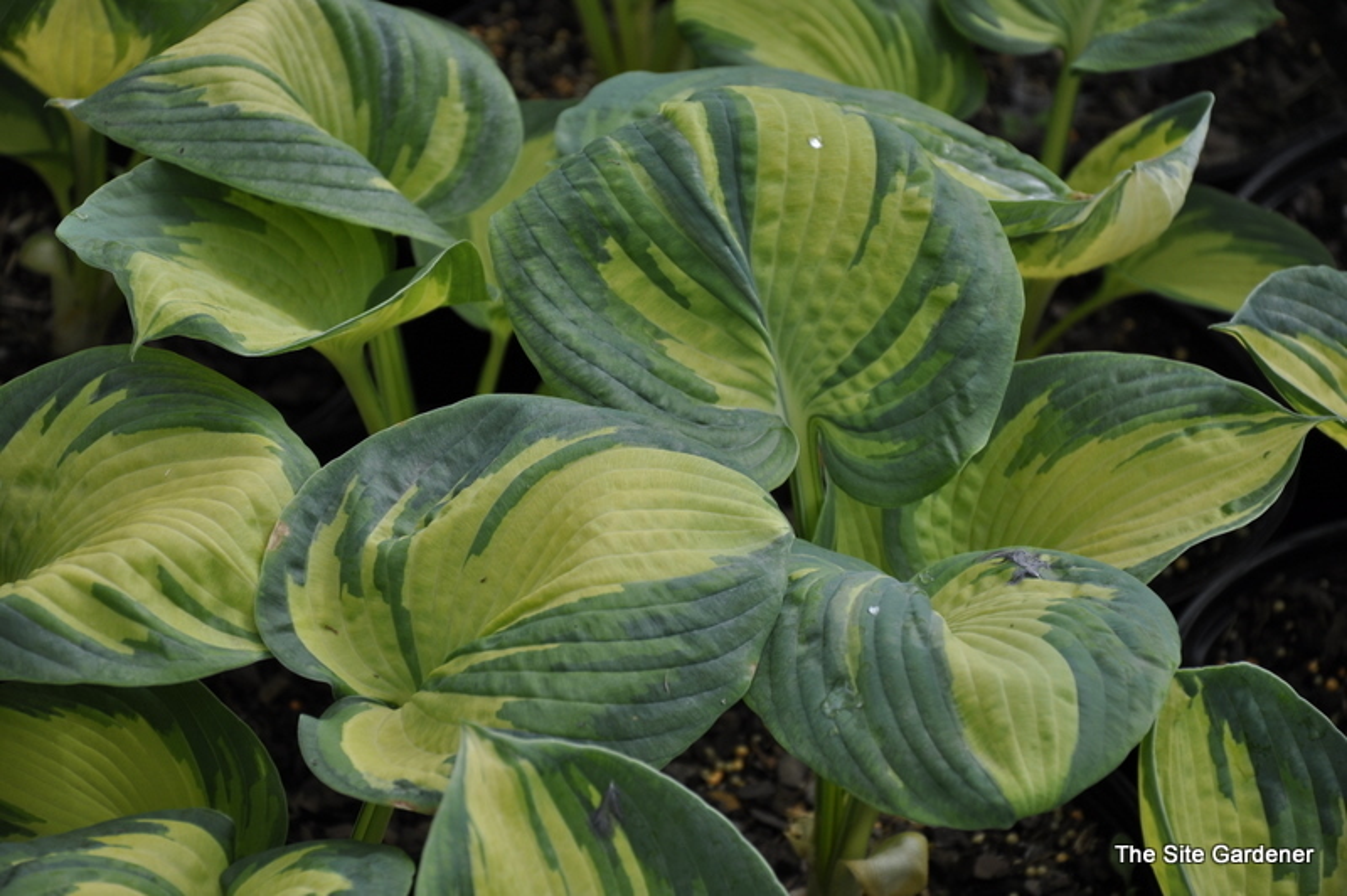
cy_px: 448
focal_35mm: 158
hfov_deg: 13.1
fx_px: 5888
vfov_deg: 8.7
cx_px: 674
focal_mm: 105
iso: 280
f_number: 5.6
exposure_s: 1/500
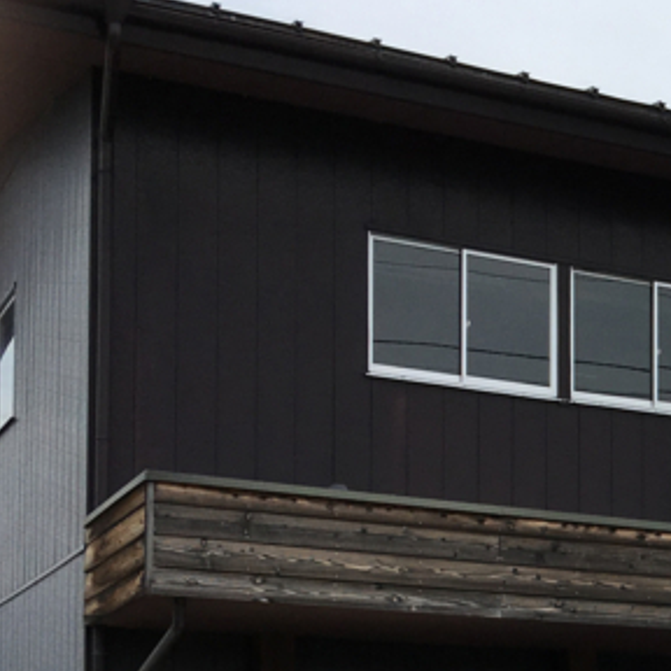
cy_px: 771
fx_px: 1996
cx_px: 941
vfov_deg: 18.3
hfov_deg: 17.5
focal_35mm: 91
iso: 25
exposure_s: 1/2079
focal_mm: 4.15
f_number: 2.2
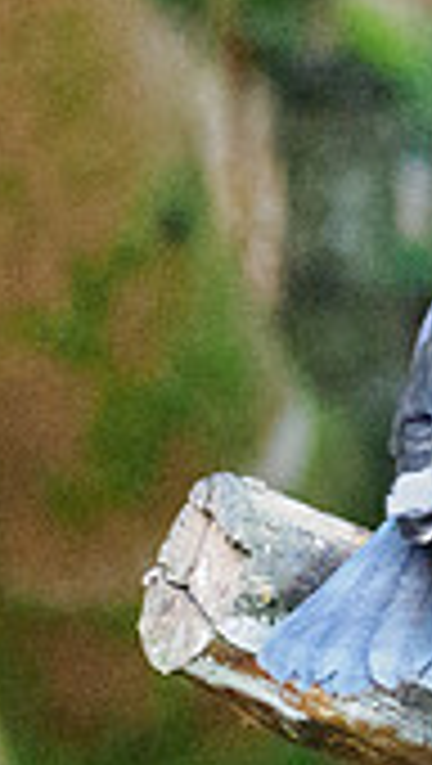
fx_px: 45359
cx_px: 945
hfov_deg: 0.5
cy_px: 574
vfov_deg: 1.0
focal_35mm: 2234
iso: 20000
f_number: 4
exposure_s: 1/250
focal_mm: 300
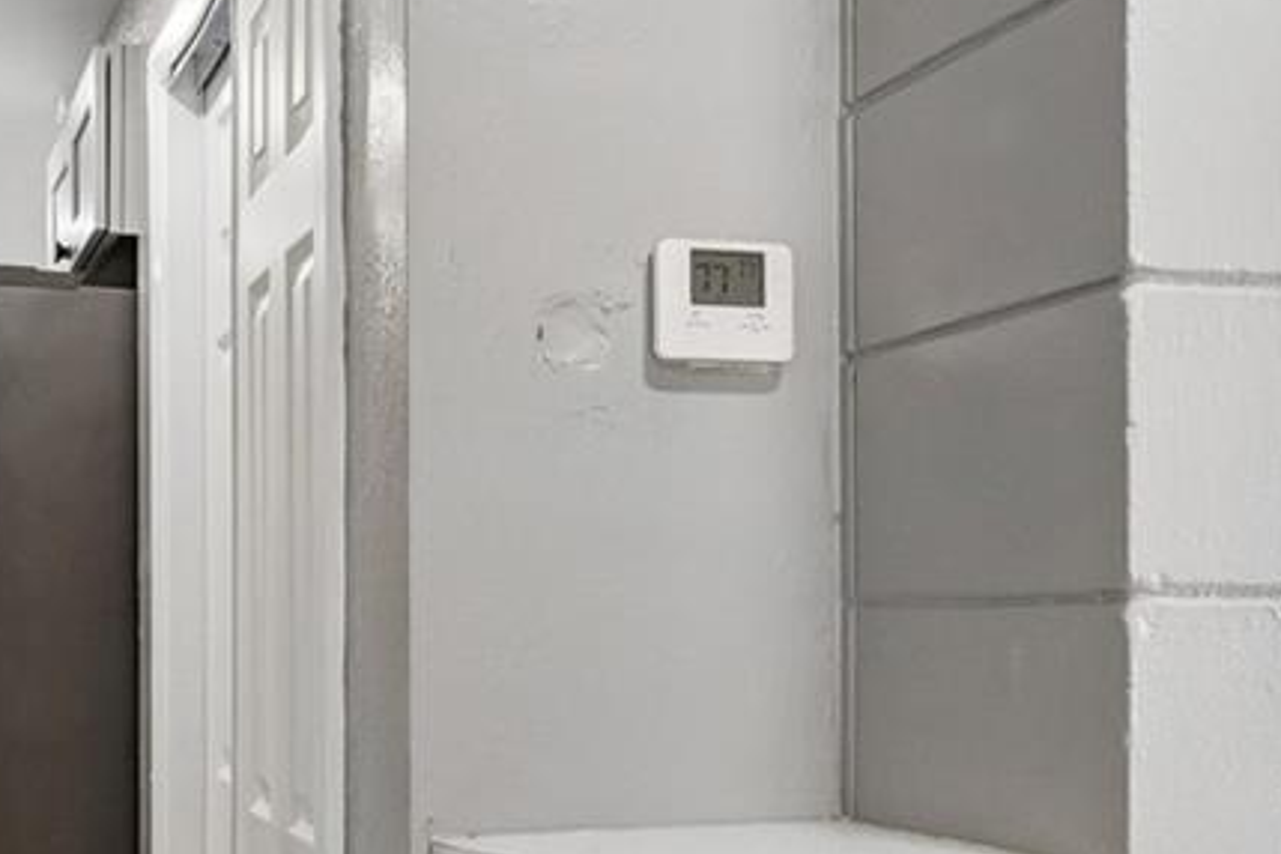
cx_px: 529
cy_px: 636
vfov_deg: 23.9
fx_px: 1993
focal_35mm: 56
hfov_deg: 35.5
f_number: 7.1
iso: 100
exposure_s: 1/8
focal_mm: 10
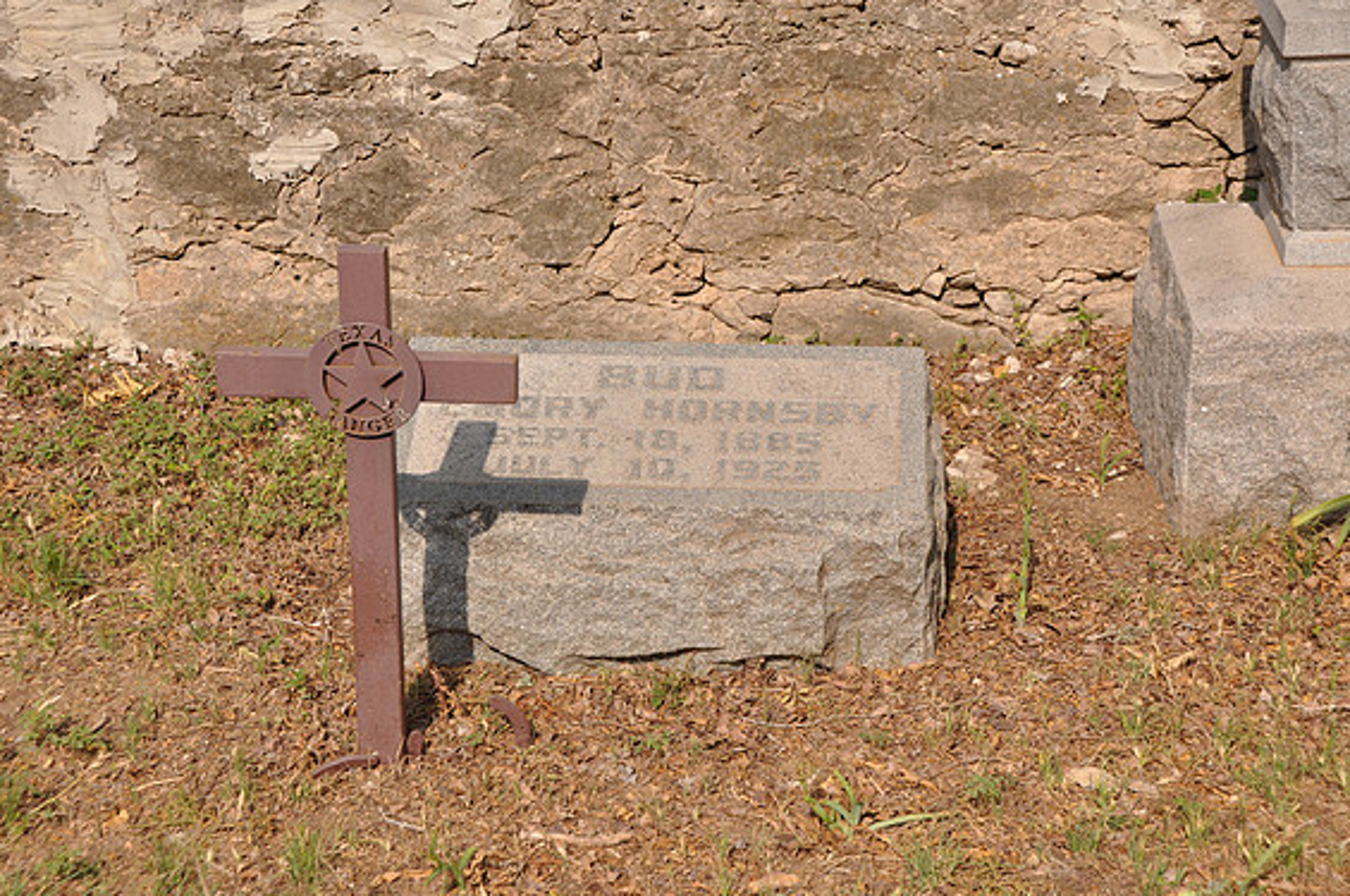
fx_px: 2883
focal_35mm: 77
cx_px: 671
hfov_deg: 26.4
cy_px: 448
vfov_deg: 17.7
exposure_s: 1/320
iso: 200
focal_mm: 50
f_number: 9
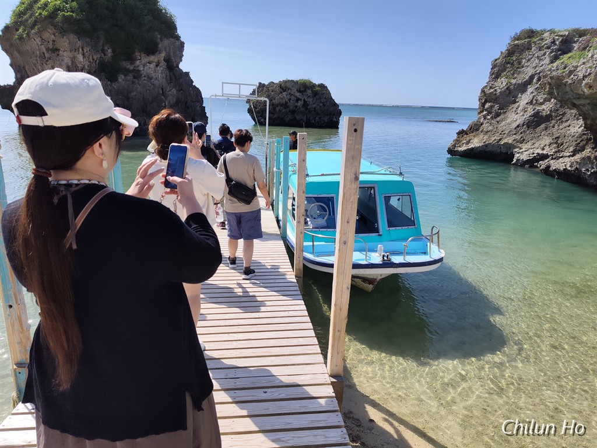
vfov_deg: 58.9
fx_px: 397
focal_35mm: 23
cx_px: 298
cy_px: 224
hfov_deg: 73.9
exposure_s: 1/2000
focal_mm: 6.07
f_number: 1.7
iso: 100
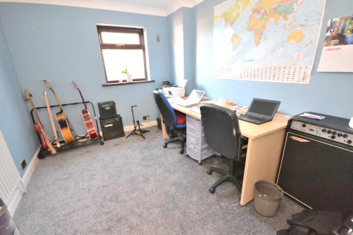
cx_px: 176
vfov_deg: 77.4
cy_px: 118
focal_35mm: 15
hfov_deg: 100.4
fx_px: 147
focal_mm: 10
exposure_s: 1/30
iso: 3200
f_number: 4
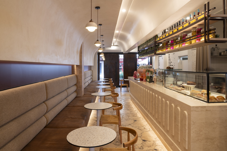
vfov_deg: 53.1
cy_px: 76
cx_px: 114
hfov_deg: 73.7
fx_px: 151
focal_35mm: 24
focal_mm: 24
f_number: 18
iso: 100
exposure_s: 2.5
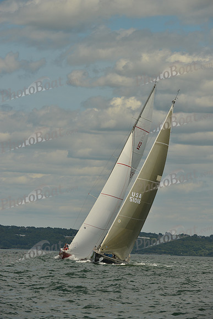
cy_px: 160
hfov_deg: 5.5
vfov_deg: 8.2
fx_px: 2217
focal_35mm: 250
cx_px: 106
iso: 200
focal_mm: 250
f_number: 10
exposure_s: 1/800
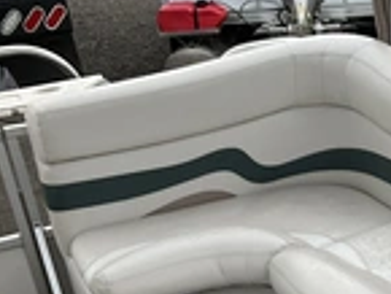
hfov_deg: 22.3
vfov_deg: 18.0
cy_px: 297
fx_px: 904
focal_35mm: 80
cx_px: 480
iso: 25
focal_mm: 3
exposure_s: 1/792
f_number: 1.8
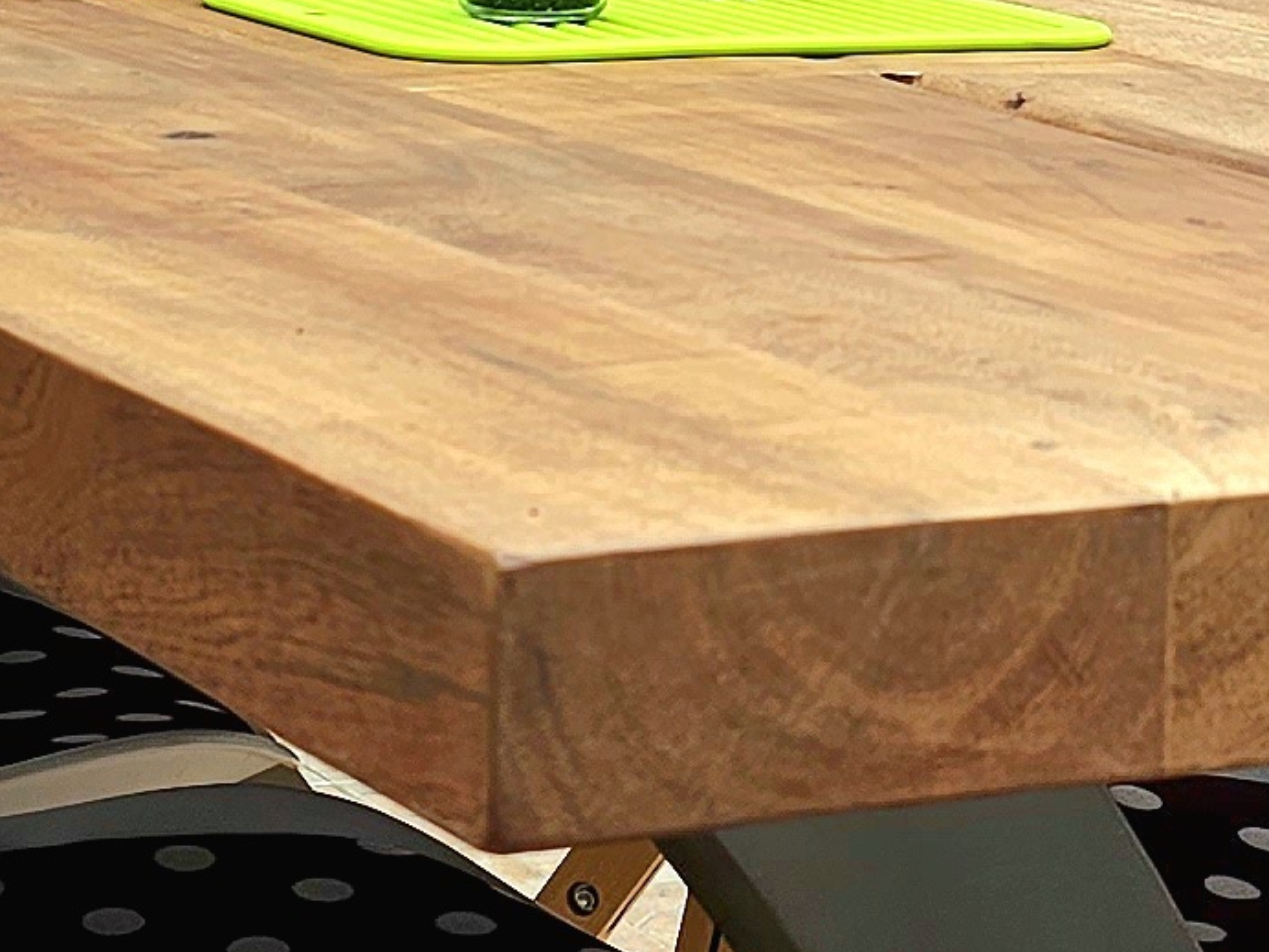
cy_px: -262
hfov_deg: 14.8
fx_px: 4876
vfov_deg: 10.9
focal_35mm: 133
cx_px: 849
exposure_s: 1/182
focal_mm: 6.3
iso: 16
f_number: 1.7
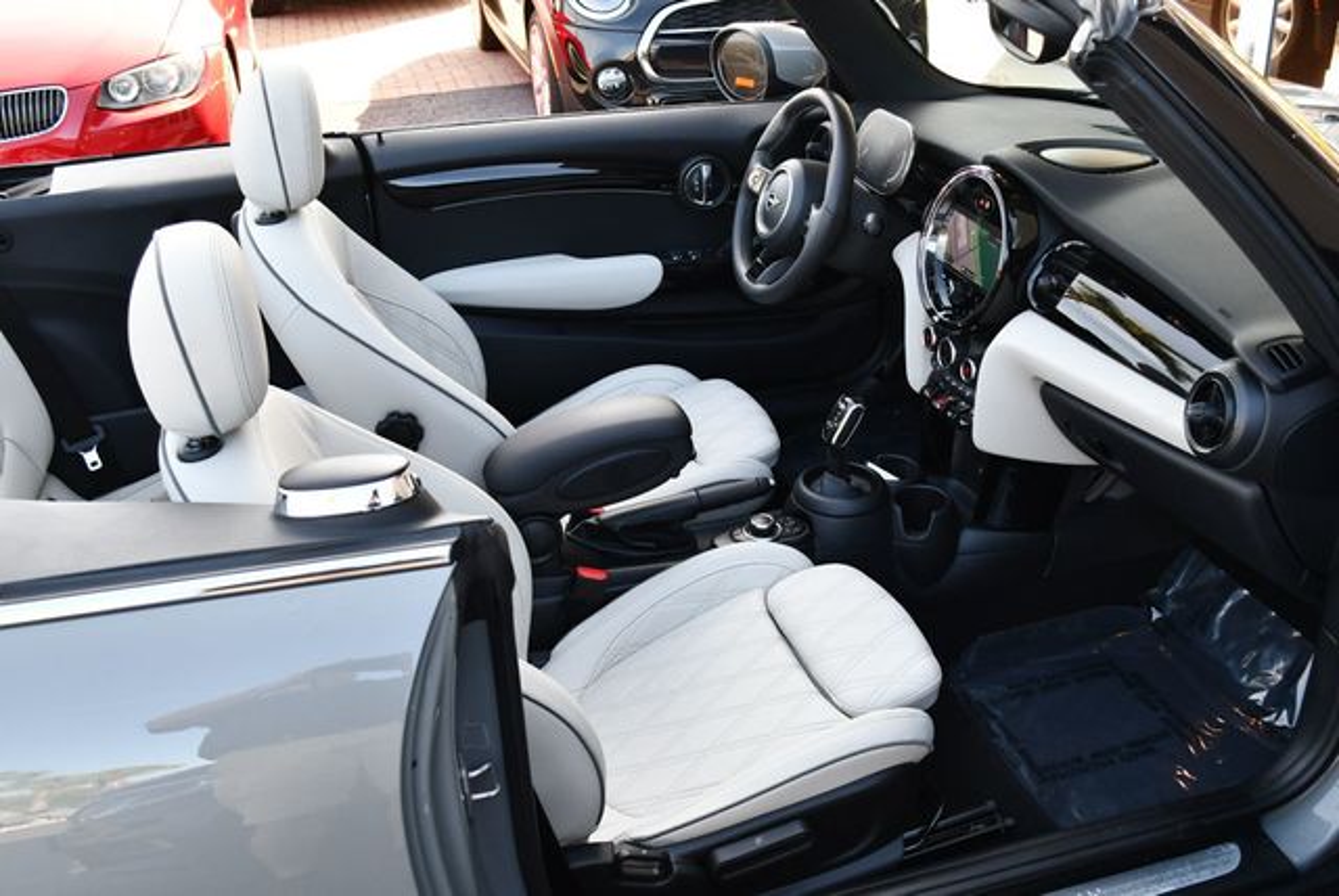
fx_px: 1340
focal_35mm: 36
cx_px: 670
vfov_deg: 36.9
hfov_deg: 53.1
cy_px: 448
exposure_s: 1/250
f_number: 4
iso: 400
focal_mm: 18
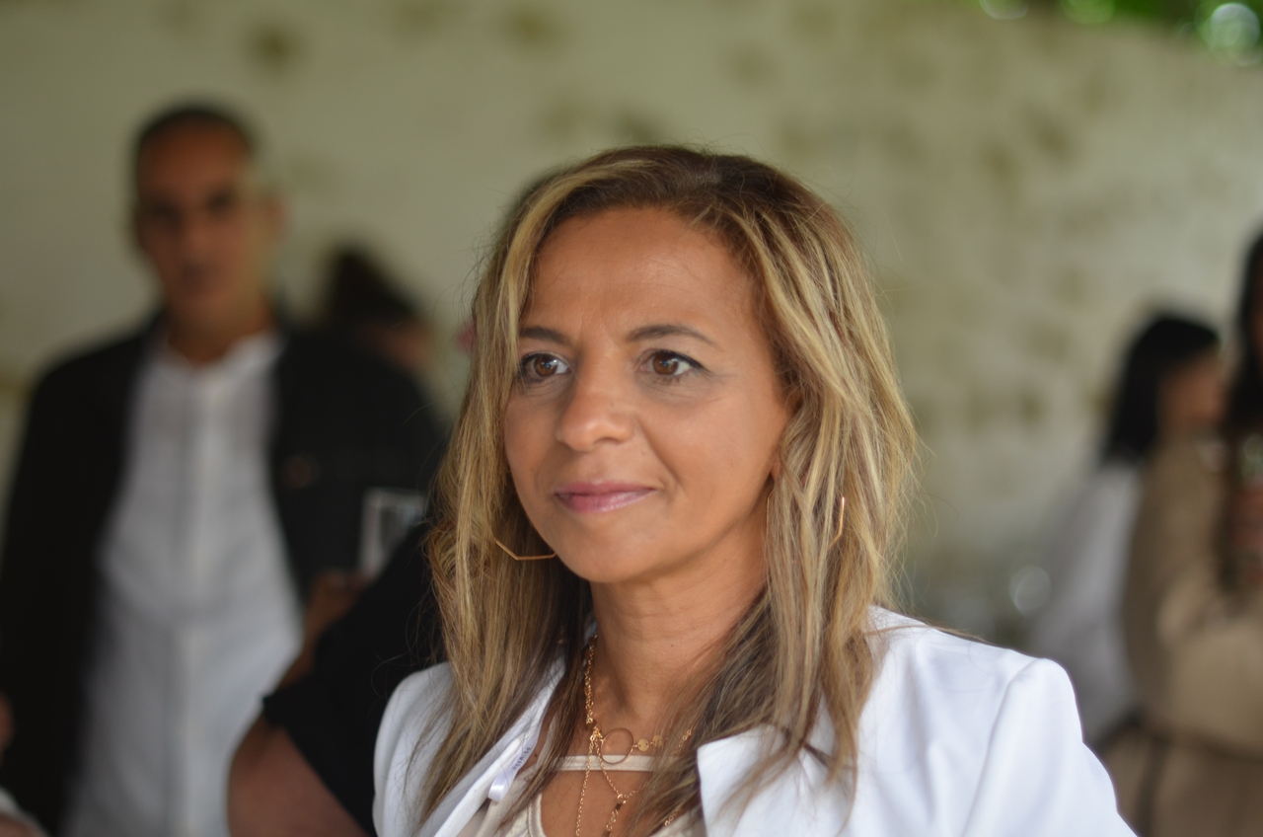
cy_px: 418
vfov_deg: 18.1
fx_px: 2626
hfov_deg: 27.0
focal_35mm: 75
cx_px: 632
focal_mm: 50
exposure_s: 1/80
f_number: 1.4
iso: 200
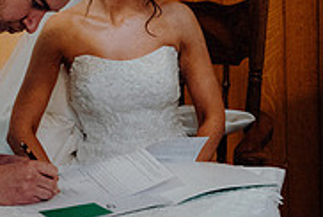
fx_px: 1087
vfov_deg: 11.3
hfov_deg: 16.7
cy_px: 58
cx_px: 53
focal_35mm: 121
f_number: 3.5
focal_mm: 38
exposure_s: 1/160
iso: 5000
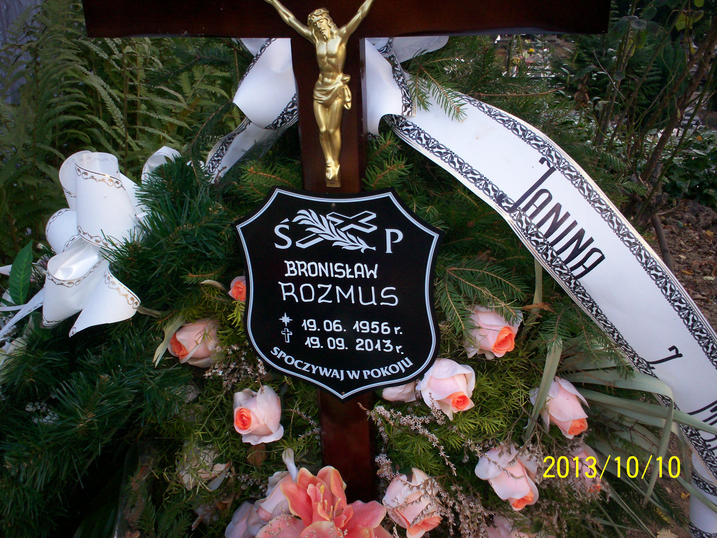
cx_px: 358
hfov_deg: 51.4
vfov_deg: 39.7
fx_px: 746
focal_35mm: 36
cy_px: 269
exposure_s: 1/60
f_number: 4.5
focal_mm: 6
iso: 140
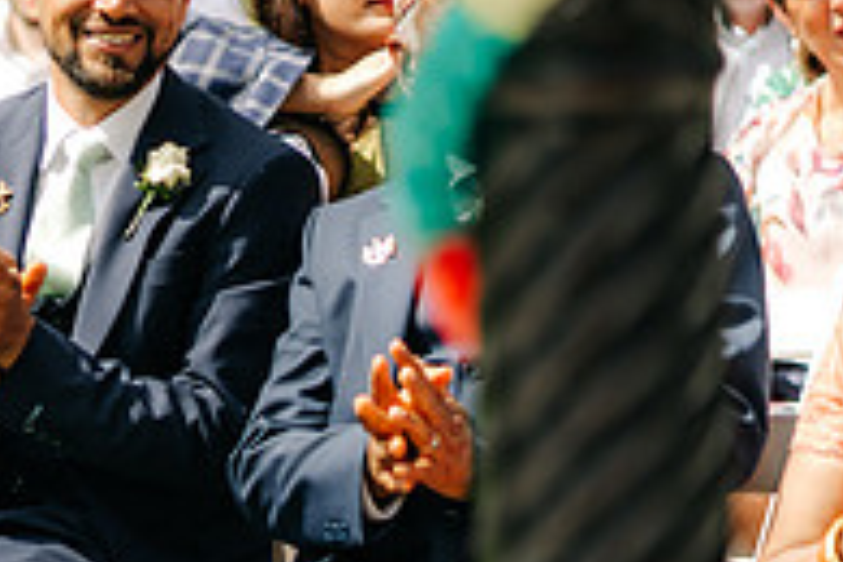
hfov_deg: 8.0
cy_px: 236
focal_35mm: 253
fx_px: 5924
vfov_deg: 5.4
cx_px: -242
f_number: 2
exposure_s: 1/3200
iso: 100
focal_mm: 85
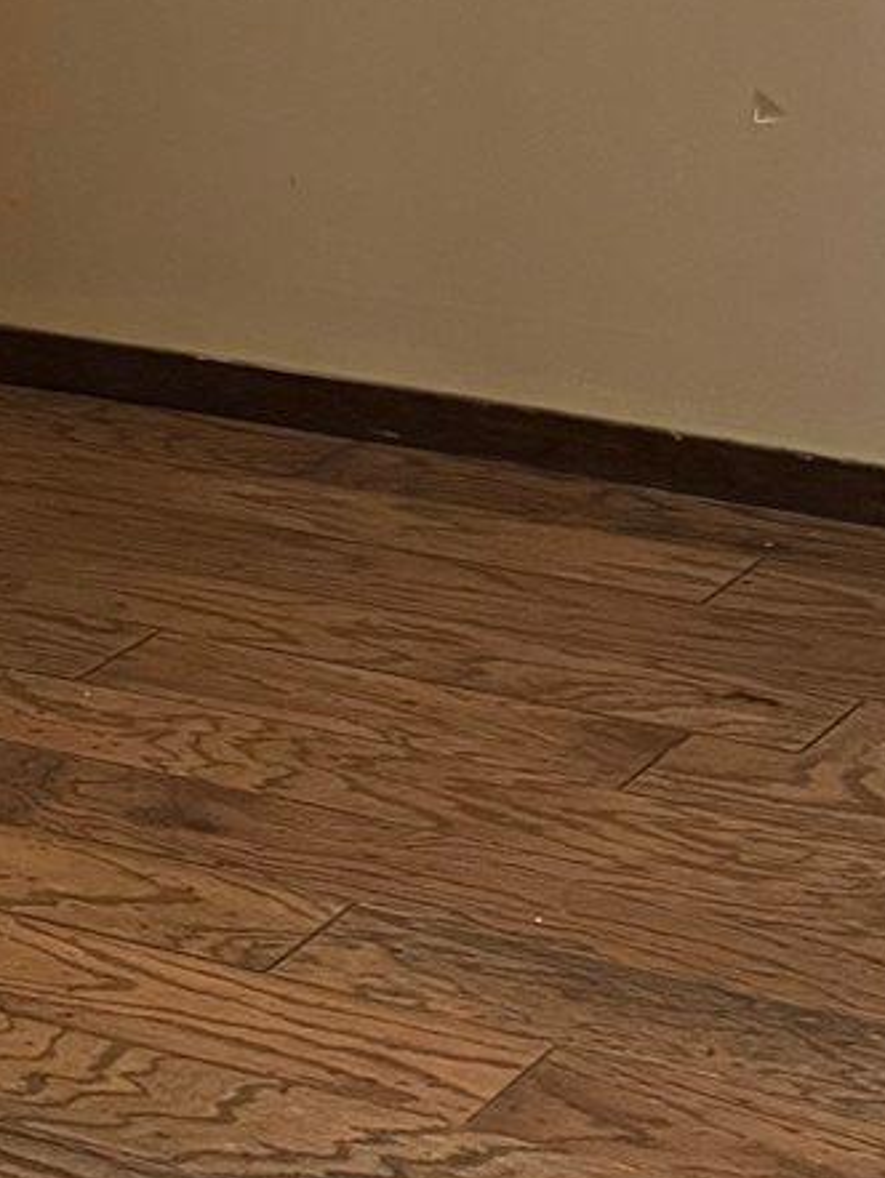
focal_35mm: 125
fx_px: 4257
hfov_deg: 11.8
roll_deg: +1.5
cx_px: 757
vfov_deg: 15.3
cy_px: -189
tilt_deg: -11.0
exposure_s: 1/60
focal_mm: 6.76
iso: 800
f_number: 1.78
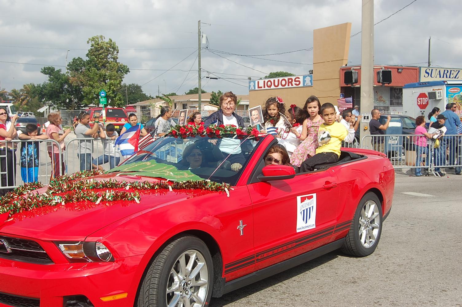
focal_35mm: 45
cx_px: 231
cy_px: 154
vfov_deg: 29.8
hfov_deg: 43.6
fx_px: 577
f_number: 10
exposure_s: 1/400
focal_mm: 30
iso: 200
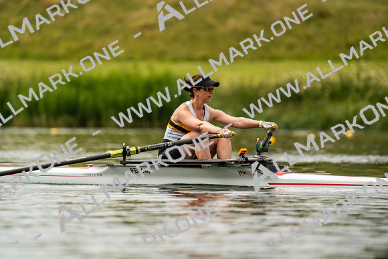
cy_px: 130
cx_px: 194
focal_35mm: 512
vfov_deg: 2.7
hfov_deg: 4.0
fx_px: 5519
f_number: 6.3
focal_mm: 512
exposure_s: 1/2000
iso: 250
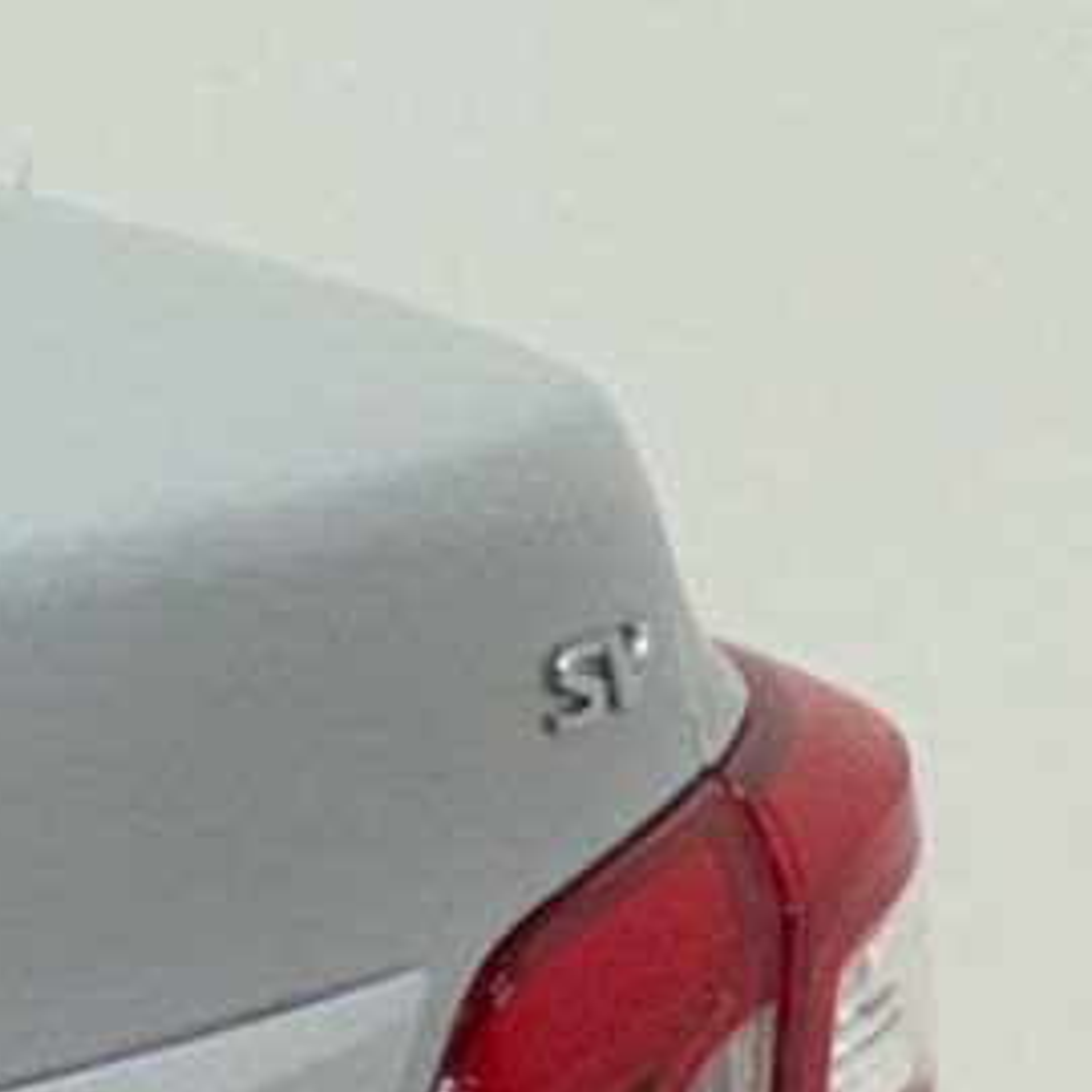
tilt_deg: -14.9
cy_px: 1808
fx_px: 10778
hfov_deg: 5.4
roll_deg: +0.4
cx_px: -2491
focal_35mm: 302
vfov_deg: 5.7
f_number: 1.78
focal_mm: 6.76
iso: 64
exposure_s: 1/120
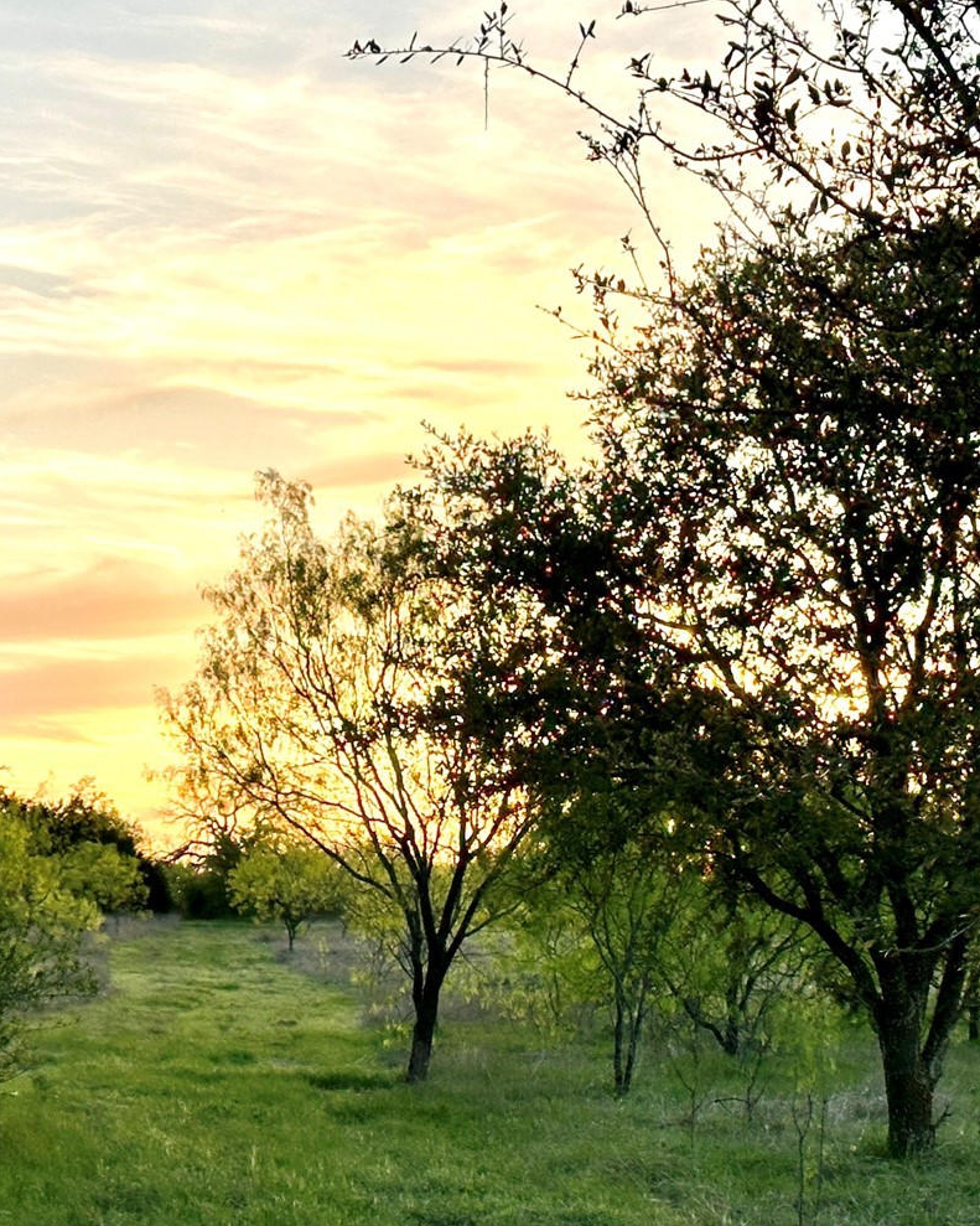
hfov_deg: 15.9
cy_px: 782
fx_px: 3517
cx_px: 533
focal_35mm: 97
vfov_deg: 19.7
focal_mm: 6.86
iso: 64
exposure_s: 1/756
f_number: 1.78
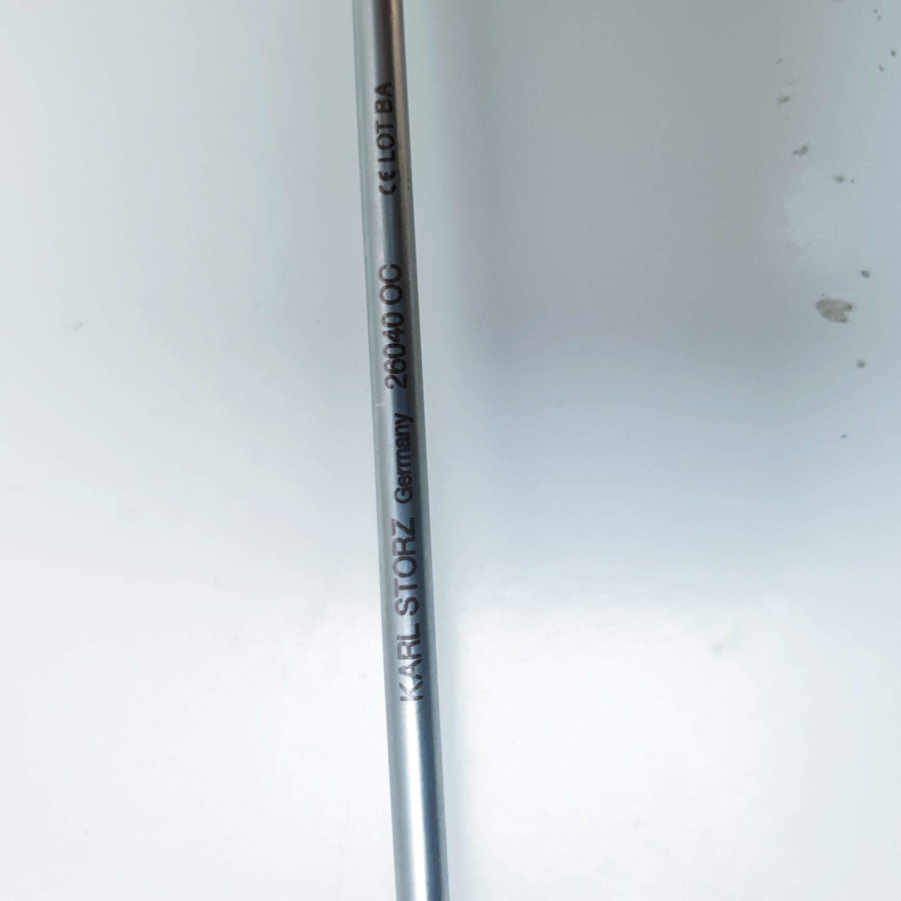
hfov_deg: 52.5
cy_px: 392
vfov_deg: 52.4
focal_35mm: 31
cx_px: 454
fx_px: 913
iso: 50
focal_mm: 4.3
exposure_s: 1/50
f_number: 2.4
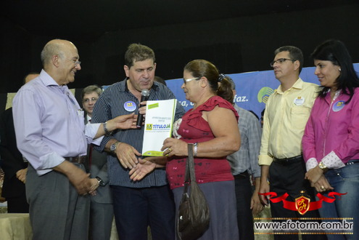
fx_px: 464
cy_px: 120
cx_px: 180
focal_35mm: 46
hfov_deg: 42.3
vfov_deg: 28.9
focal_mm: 31
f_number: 4
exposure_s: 1/60
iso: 3200
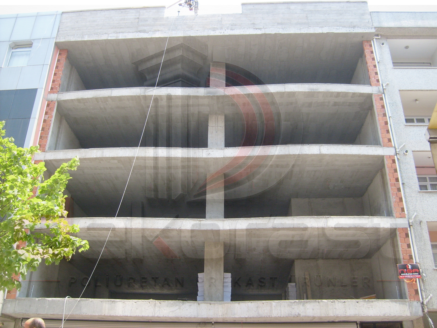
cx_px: 218
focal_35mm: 35
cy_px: 164
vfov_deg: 40.7
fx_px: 442
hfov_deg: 52.6
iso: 80
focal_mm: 5.8
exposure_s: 1/350
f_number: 2.8
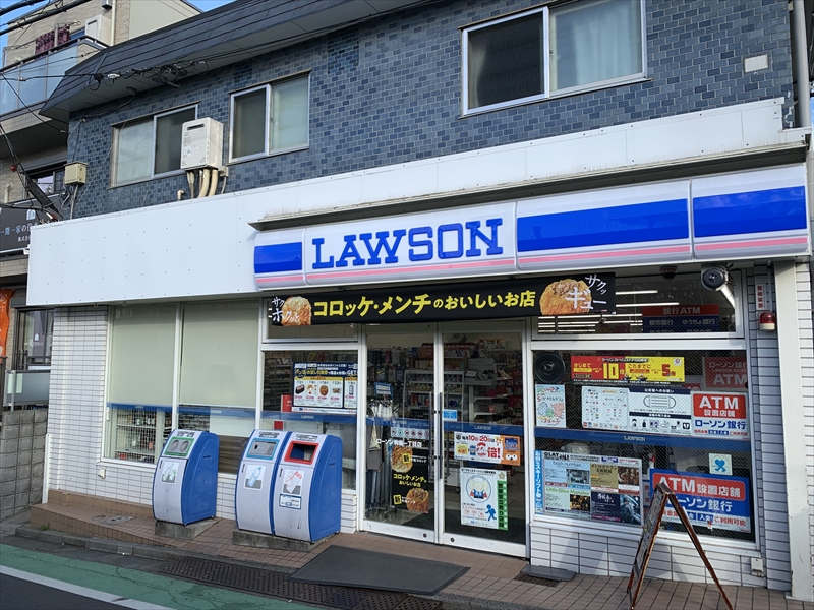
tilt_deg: +5.2
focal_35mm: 26
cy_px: 305
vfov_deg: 53.1
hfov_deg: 67.3
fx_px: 611
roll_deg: -0.7
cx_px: 407
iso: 25
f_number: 1.8
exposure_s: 1/737
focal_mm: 4.25
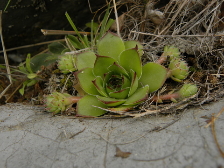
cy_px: 84
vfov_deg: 42.9
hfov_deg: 55.4
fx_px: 214
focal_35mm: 33
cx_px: 112
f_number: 3.2
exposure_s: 1/50
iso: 64
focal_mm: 5.9
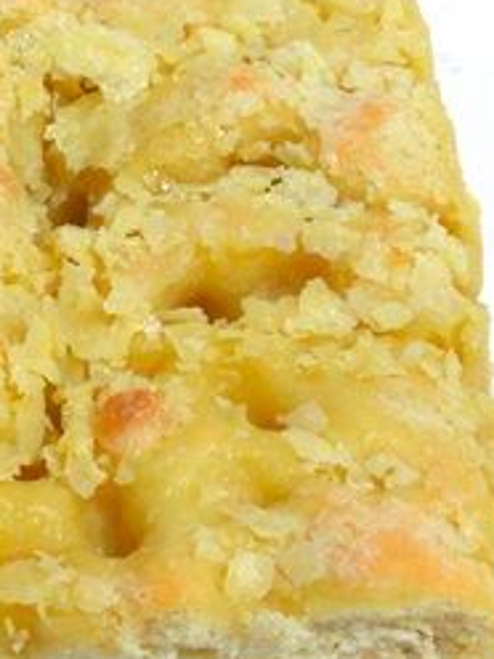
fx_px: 2207
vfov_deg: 17.0
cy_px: 263
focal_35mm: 116
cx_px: -175
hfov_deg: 12.3
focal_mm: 7.2
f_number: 5.3
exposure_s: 1/10
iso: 400
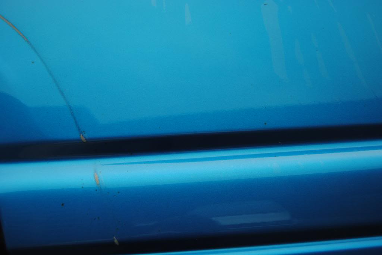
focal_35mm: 36
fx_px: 382
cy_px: 128
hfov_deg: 53.1
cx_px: 191
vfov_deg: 37.0
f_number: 3.8
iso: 200
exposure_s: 1/50
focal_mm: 24
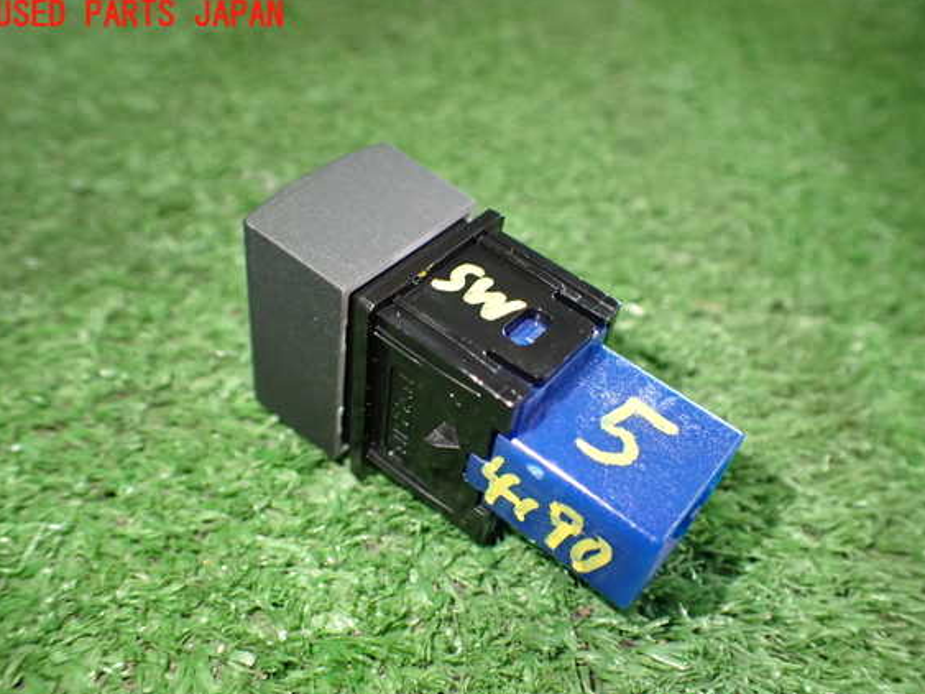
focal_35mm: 32
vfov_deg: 44.1
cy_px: 365
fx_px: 855
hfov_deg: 56.8
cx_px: 478
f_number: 2.3
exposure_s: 1/125
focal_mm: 5.4
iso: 800
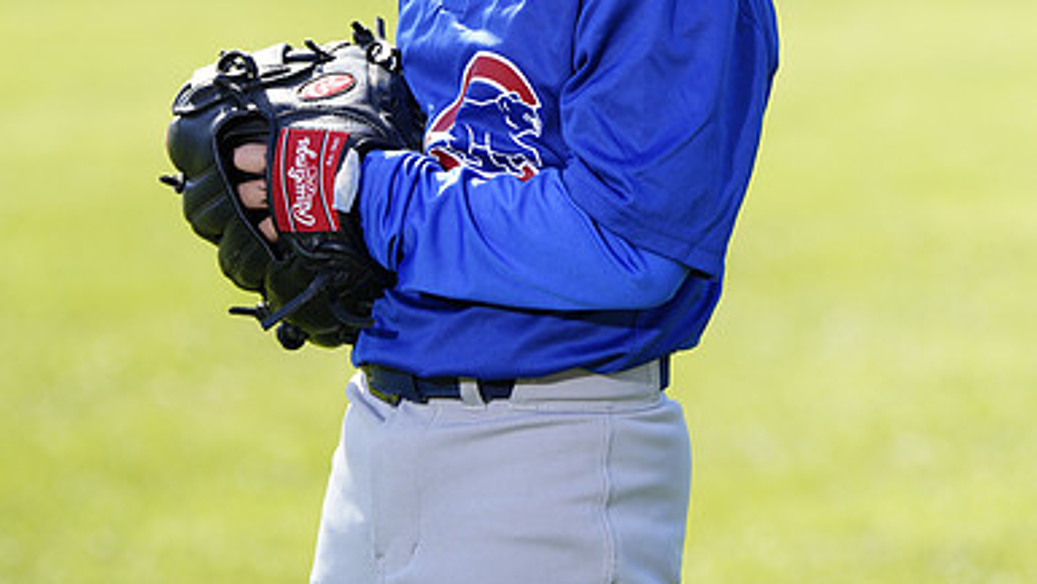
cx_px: 518
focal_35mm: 311
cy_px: -129
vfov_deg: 3.9
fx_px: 8556
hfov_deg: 6.9
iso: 100
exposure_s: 1/250
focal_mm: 197
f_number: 5
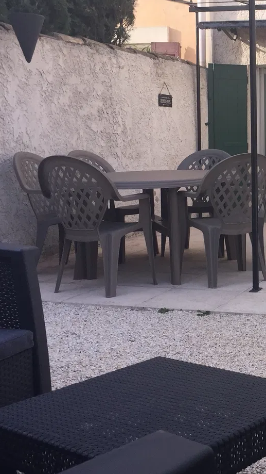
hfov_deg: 20.2
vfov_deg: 37.8
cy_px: 231
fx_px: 690
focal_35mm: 55
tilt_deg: -6.4
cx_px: 332
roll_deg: -1.0
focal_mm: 4.15
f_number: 2.2
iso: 32
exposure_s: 1/732
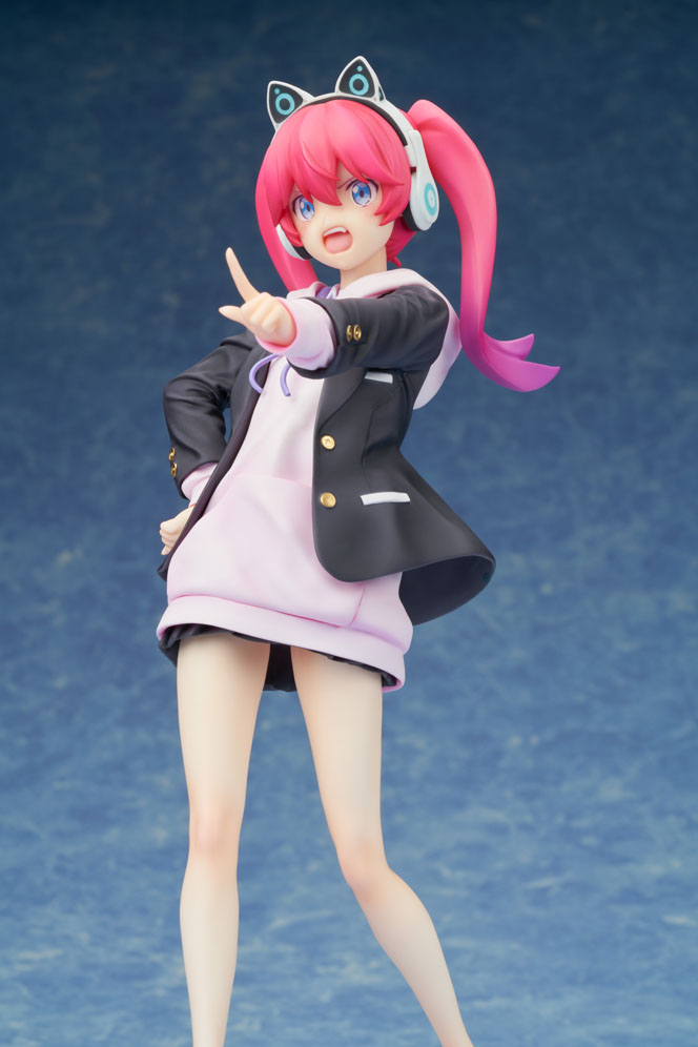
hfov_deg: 15.2
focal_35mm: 90
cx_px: 349
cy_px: 524
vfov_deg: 22.6
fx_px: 2617
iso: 100
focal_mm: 90
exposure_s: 1/2.5
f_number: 22
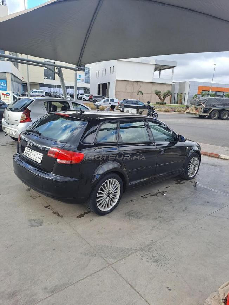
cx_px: 114
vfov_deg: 69.4
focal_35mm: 25
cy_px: 152
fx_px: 220
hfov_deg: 54.9
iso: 32
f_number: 1.8
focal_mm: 4.65
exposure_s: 1/271
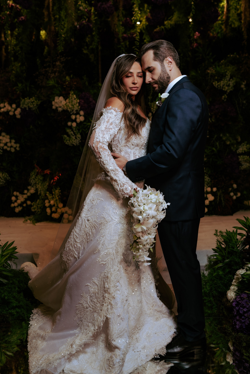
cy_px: 182
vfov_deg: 53.1
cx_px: 125
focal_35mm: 36
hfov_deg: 36.9
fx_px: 375
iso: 160
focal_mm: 35
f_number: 3.2
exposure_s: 1/100
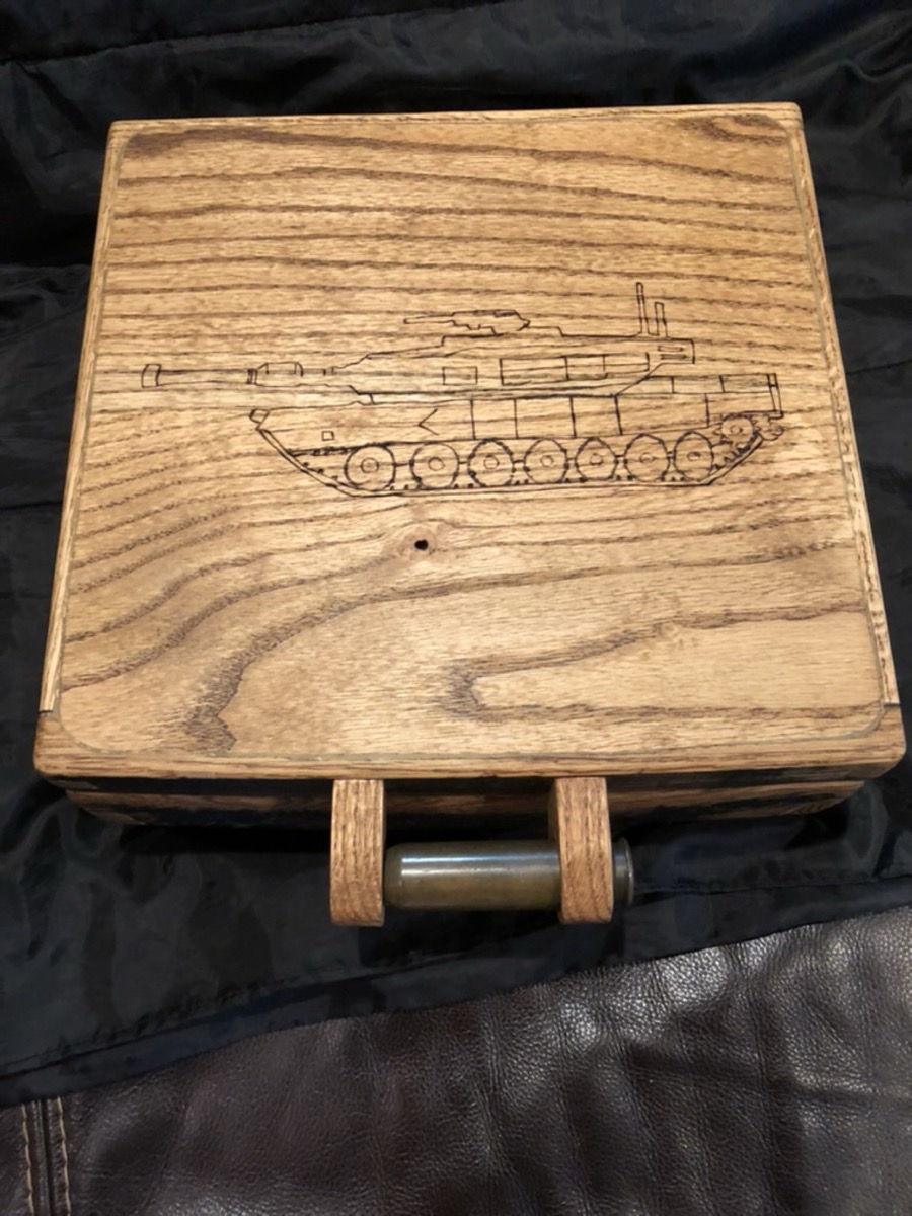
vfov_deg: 63.4
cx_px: 456
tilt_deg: -76.9
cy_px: 608
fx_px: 984
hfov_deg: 49.7
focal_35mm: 28
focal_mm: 4
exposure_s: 1/6
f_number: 1.8
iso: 100
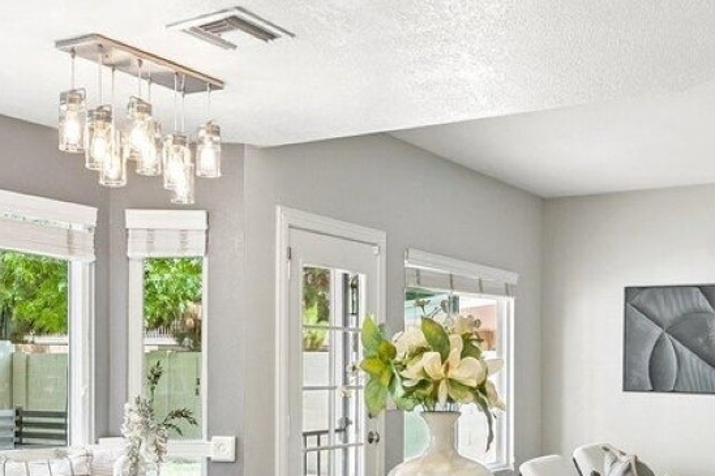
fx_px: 913
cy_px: 325
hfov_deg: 42.7
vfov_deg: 29.0
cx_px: 386
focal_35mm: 46
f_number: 8
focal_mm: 14
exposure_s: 1/40
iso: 640
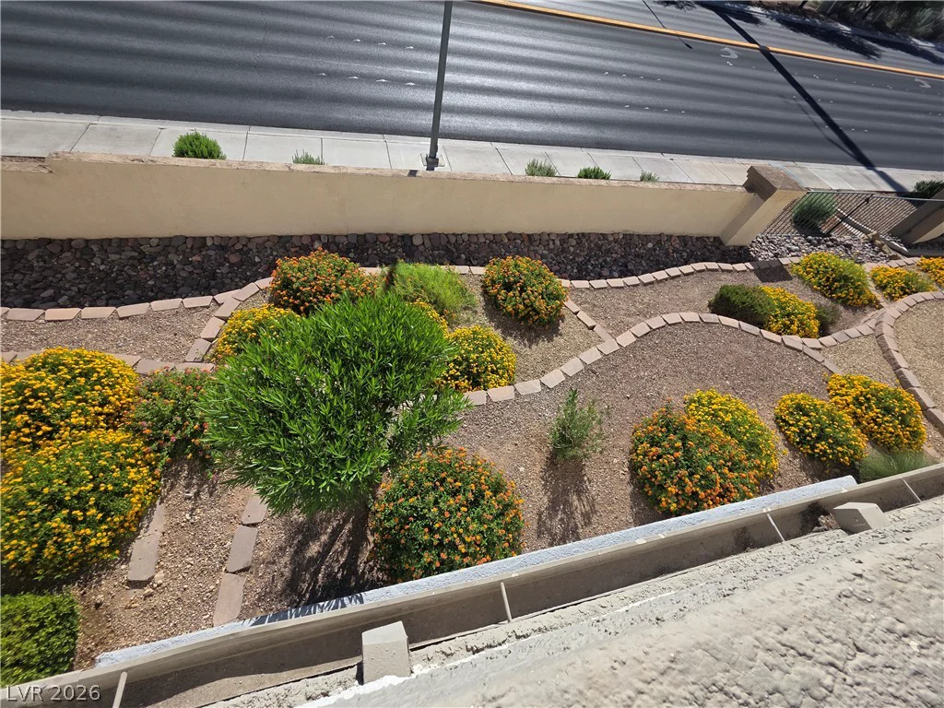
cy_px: 354
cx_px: 472
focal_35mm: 13
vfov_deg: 89.9
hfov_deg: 106.2
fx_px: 355
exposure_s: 1/2417
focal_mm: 2.2
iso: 40
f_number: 1.9
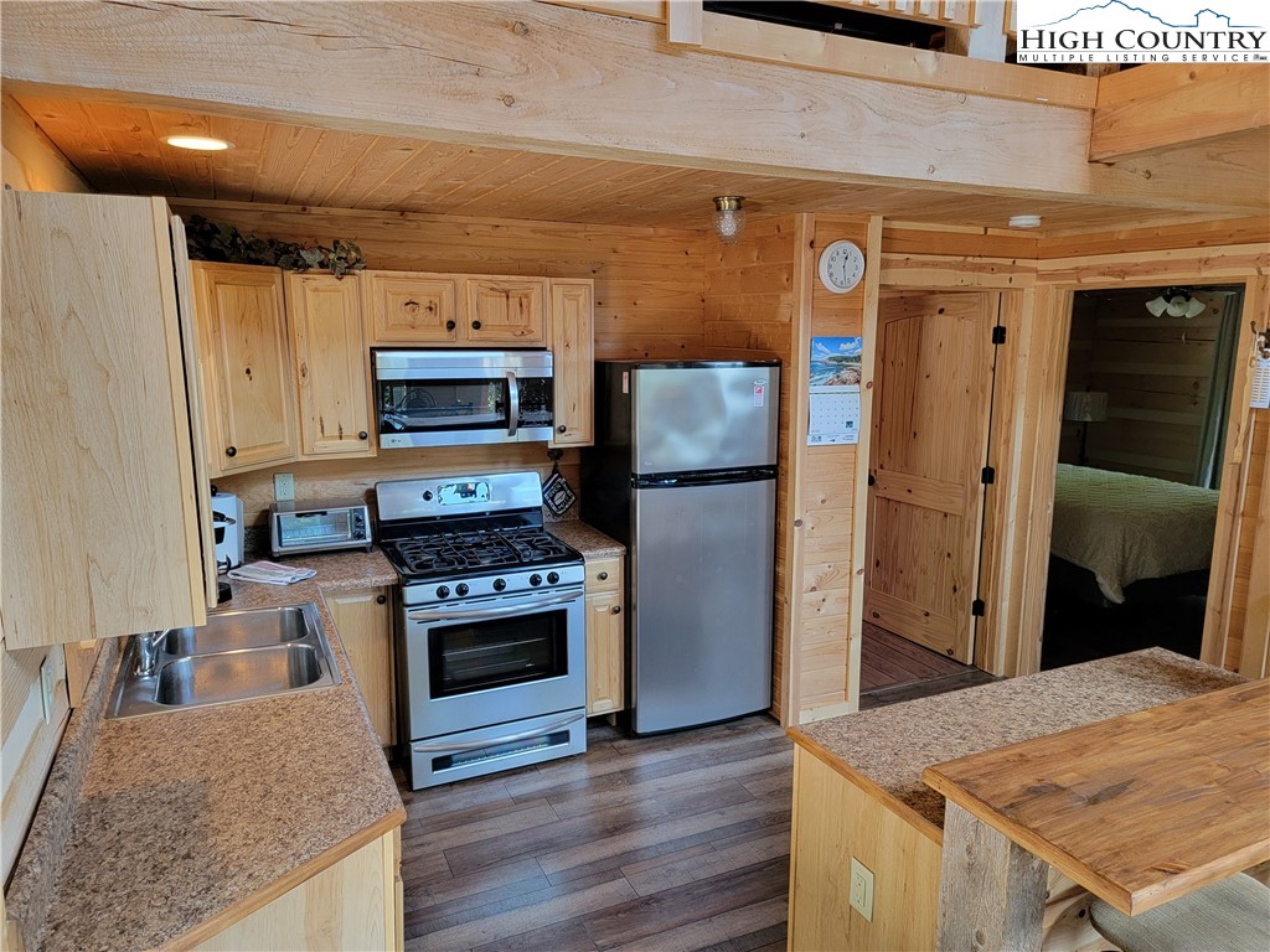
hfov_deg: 71.6
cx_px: 635
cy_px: 476
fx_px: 881
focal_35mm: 24
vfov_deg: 56.8
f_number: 1.8
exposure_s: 1/120
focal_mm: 6.7
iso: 250
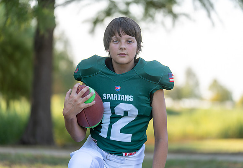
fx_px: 922
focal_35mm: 135
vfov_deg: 10.4
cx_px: 130
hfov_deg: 15.0
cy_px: 81
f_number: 2.8
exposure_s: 1/320
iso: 100
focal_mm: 123
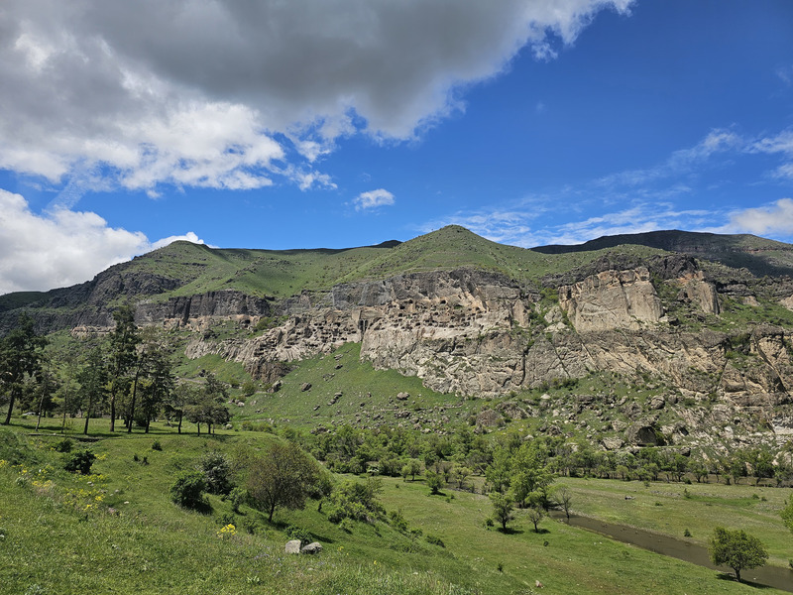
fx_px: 527
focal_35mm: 23
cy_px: 298
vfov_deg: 58.9
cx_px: 396
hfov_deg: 73.9
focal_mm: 6.3
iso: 10
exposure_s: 1/1283
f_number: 1.7
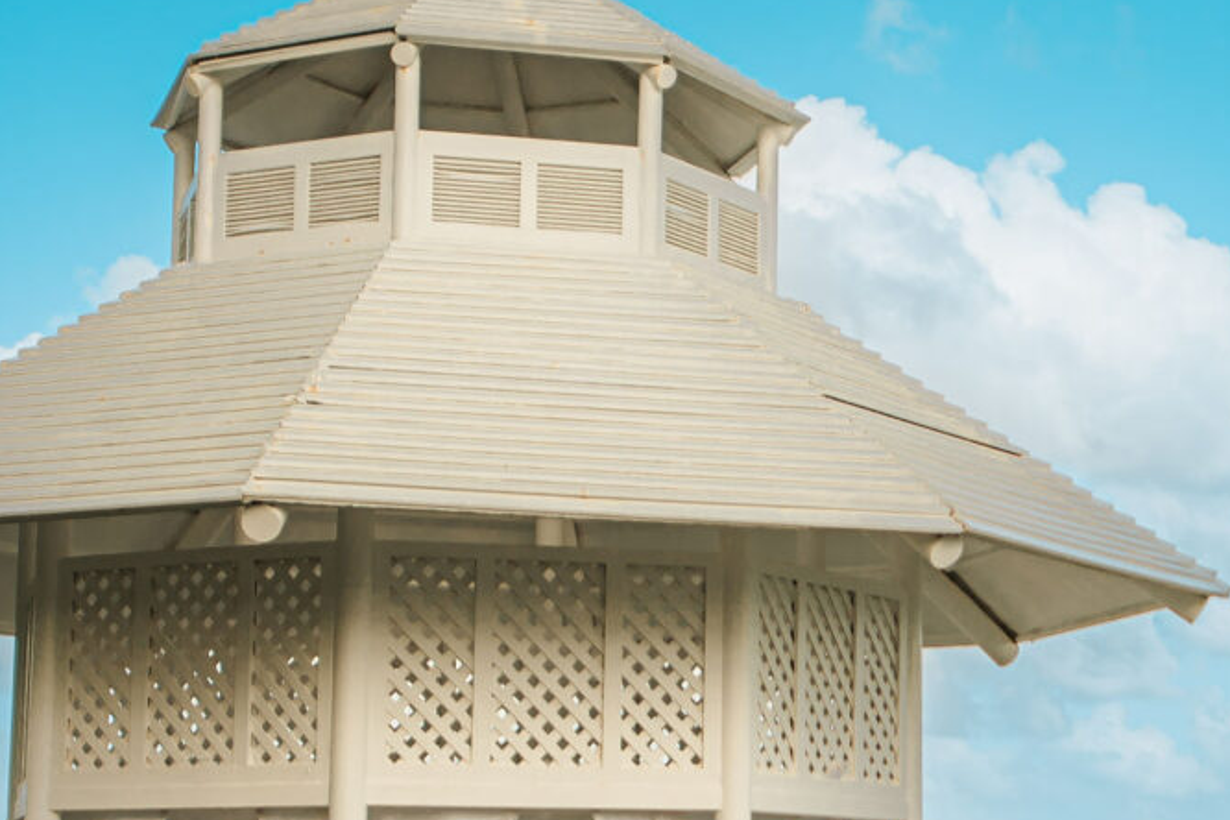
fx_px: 3314
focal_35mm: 97
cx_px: 862
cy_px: 466
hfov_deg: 20.9
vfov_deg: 14.1
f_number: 2.8
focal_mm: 24
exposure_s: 1/1000
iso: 31
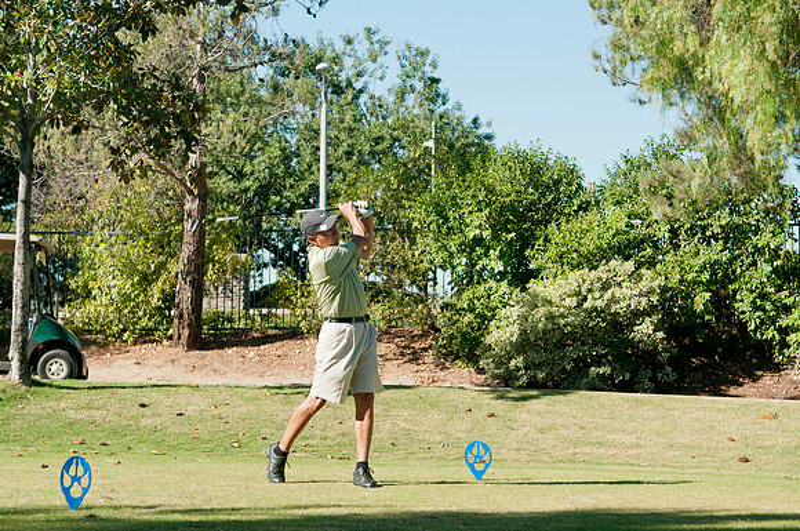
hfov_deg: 29.9
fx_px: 1498
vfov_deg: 20.1
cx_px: 400
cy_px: 266
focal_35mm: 68
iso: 200
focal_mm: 45
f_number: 5
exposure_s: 1/400
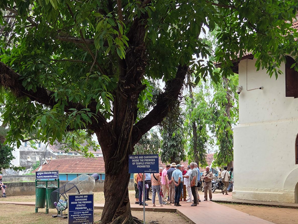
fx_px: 336
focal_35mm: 39
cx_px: 122
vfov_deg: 36.2
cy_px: 162
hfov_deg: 47.6
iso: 80
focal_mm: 5.4
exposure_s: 1/734
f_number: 1.8
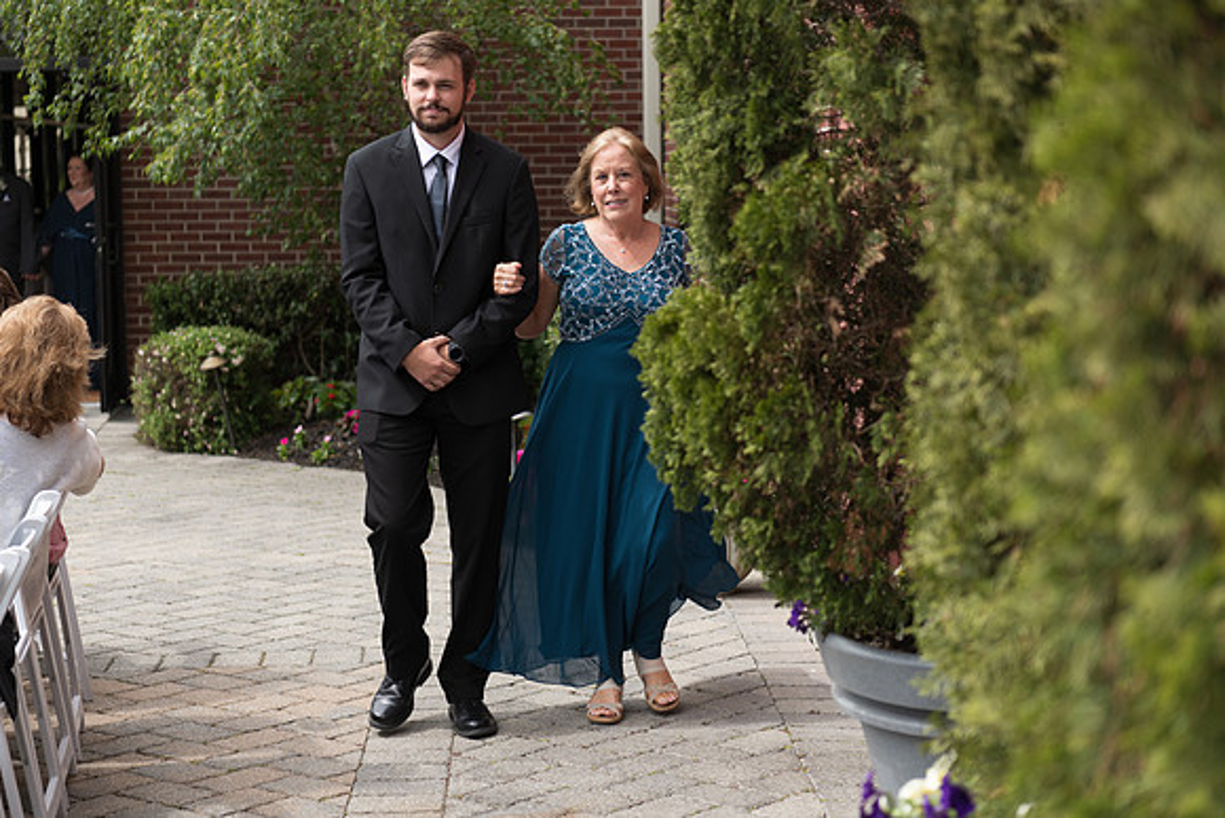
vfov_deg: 19.5
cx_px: 612
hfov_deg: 28.8
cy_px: 409
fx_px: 2382
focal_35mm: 70
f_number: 2.8
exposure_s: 1/500
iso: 64
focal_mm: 70
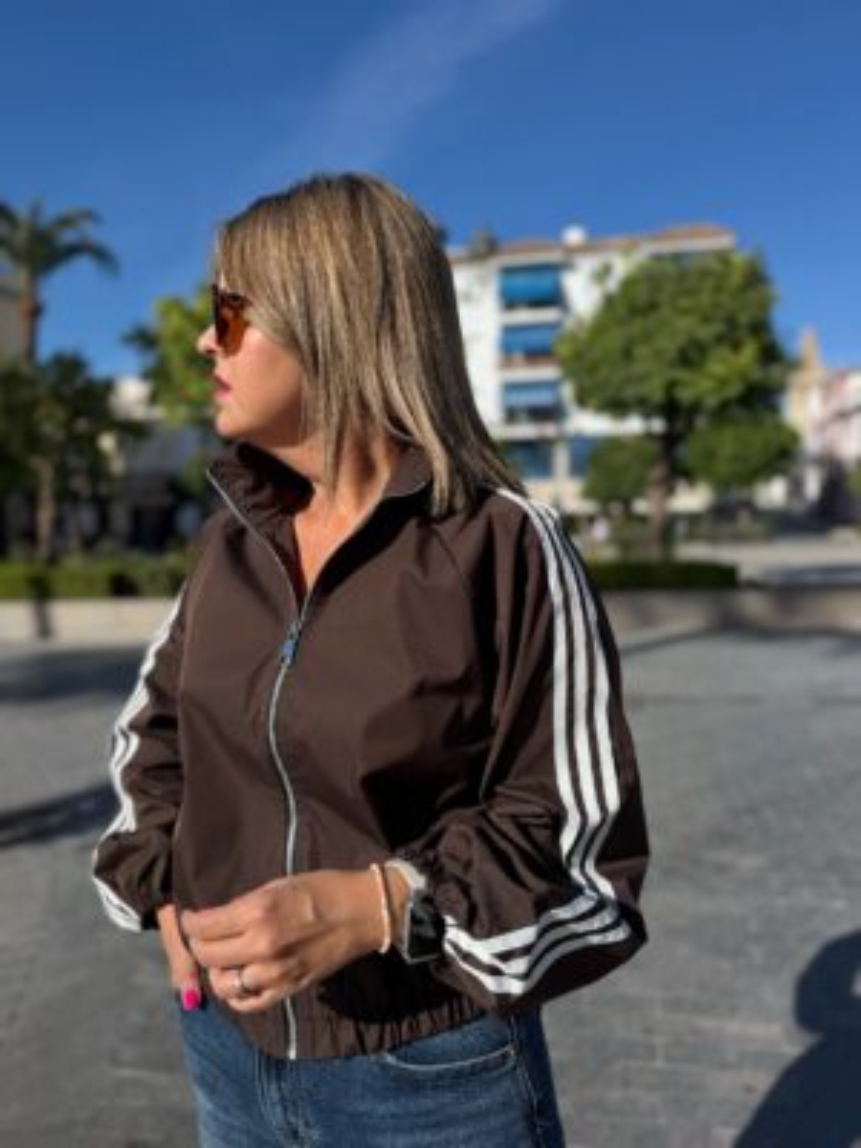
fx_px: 796
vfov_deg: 71.6
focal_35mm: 24
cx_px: 430
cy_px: 574
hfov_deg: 56.8
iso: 80
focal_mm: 6.76
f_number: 1.78
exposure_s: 1/4975
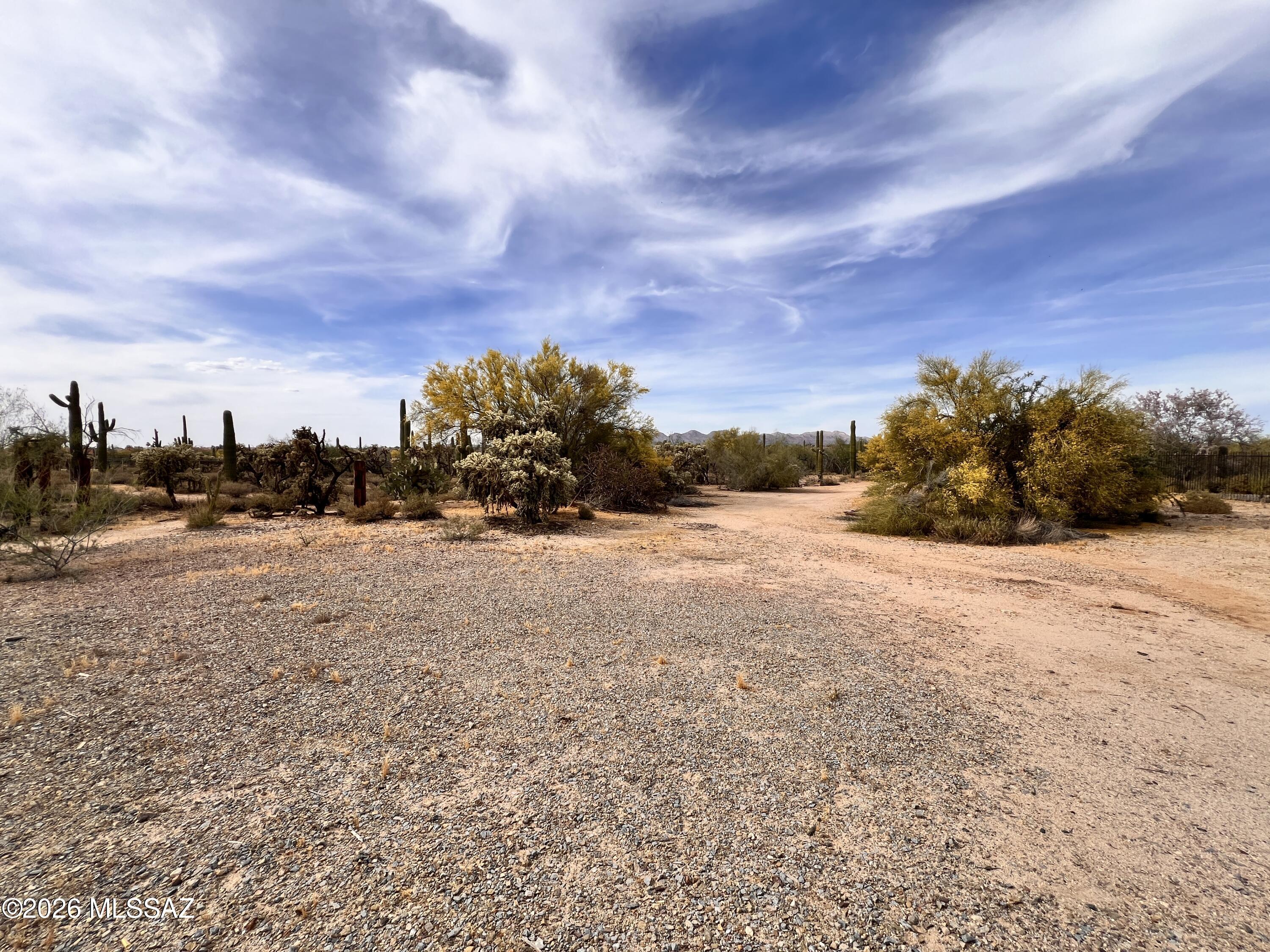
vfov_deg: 89.9
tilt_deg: -3.2
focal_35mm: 13
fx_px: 477
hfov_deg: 106.2
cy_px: 476
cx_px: 635
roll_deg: -0.4
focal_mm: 1.57
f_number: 1.8
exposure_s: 1/1698
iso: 32
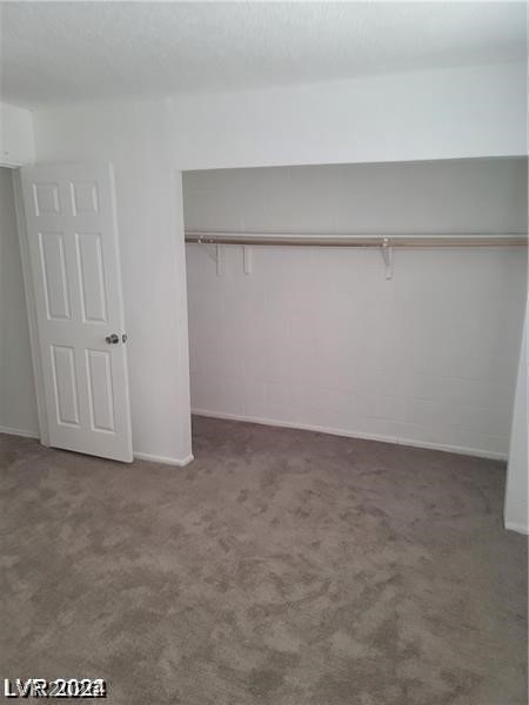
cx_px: 264
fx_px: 509
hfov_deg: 54.9
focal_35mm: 25
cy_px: 352
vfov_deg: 69.4
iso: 400
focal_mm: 7
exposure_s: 1/40
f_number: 1.8
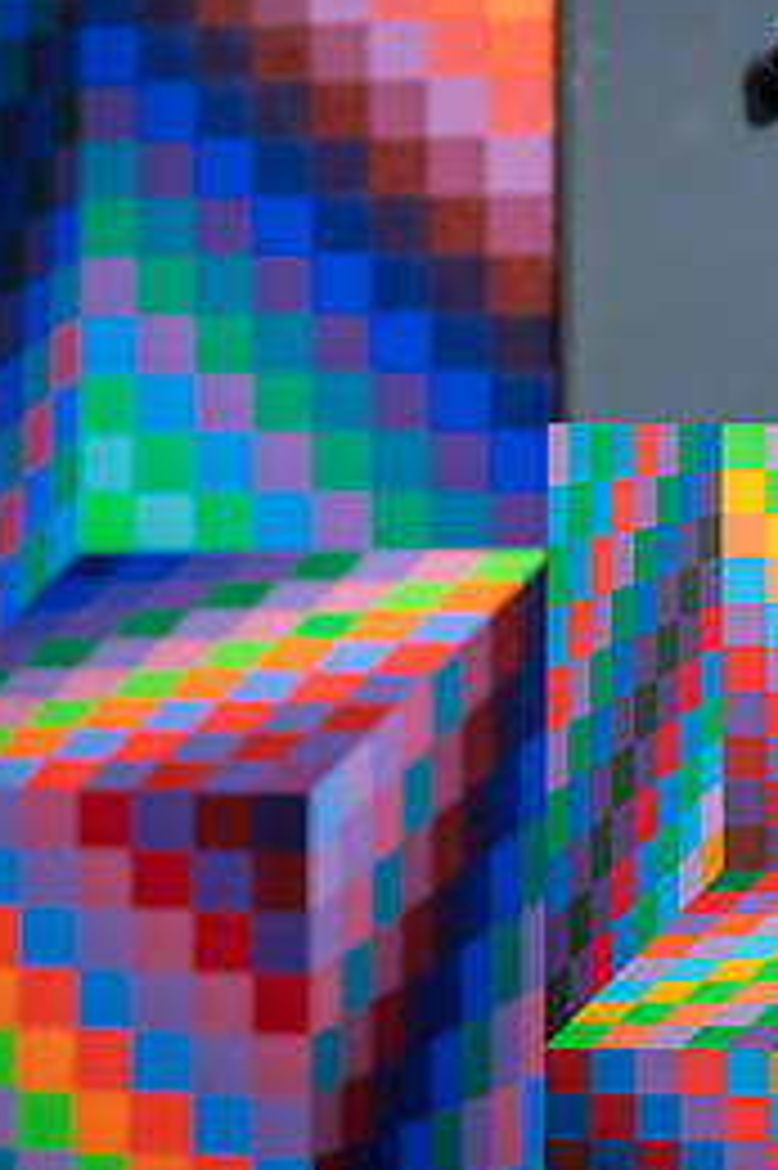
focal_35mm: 78
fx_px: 2532
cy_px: 558
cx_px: 432
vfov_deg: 26.0
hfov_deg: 17.5
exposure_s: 1/100
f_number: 2.8
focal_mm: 45
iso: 2500
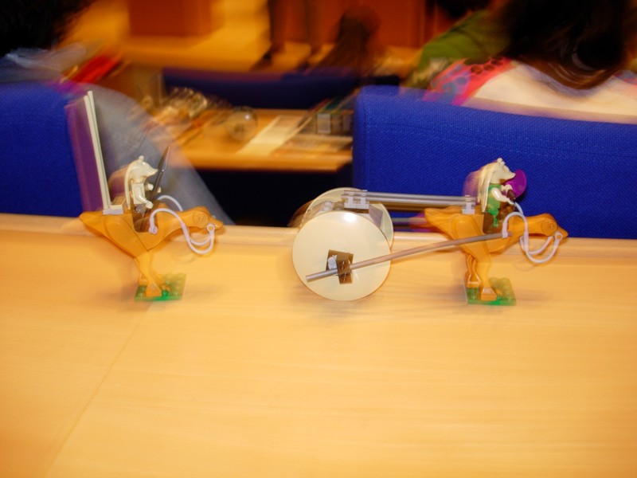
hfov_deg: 49.0
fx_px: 699
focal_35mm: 38
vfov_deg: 37.7
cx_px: 318
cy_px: 239
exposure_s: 1/9.5
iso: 79
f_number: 2.8
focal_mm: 7.8
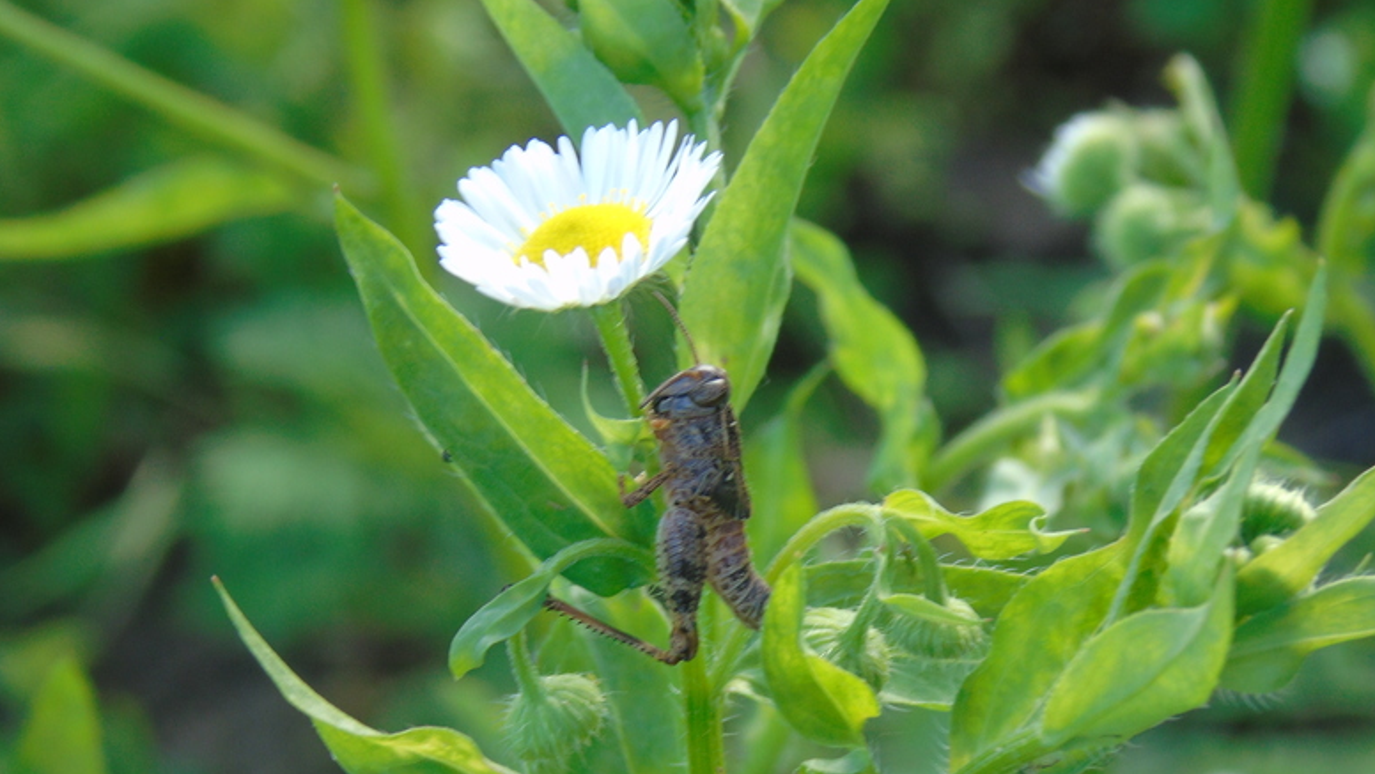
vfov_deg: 7.1
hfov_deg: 12.7
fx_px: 6200
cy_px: 471
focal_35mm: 170
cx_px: 745
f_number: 6.5
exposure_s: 1/30
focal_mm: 25
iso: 80
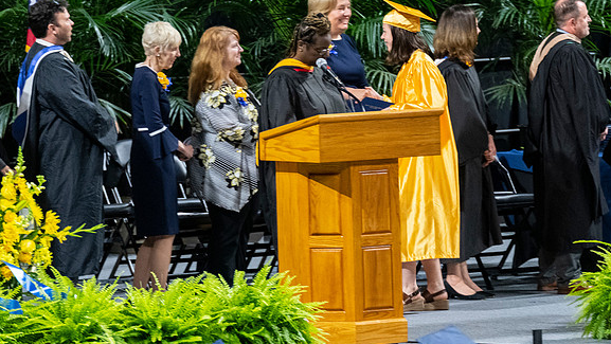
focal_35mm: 426
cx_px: 392
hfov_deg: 5.1
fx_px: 6904
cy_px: 144
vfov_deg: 2.9
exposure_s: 1/200
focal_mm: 200
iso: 2000
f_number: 4
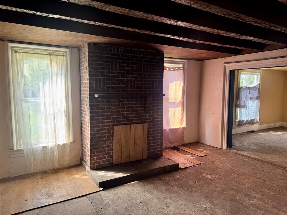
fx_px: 199
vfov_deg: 56.8
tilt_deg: -5.8
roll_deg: +0.9
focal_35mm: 24
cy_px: 108
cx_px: 144
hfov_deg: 71.6
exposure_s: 1/121
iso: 100
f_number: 1.78
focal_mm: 6.76
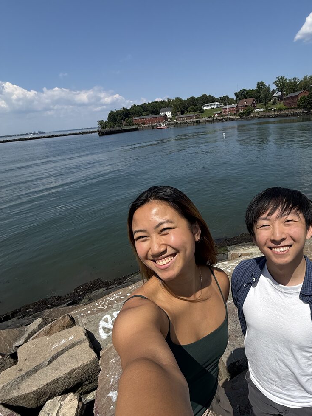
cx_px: 221
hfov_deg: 63.3
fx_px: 240
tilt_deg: -25.7
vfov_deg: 81.4
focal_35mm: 20
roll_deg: +6.4
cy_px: 234
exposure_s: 1/2024
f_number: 2.2
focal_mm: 2.22
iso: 50
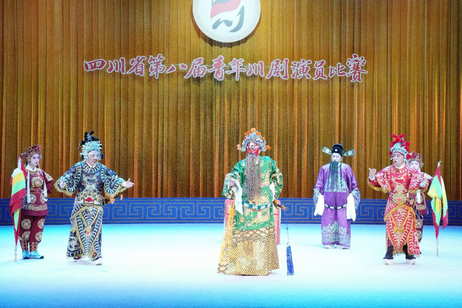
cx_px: 231
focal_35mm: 72
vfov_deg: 18.9
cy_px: 154
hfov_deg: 28.1
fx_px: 924
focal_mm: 72
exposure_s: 1/1250
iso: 12800
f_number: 6.3
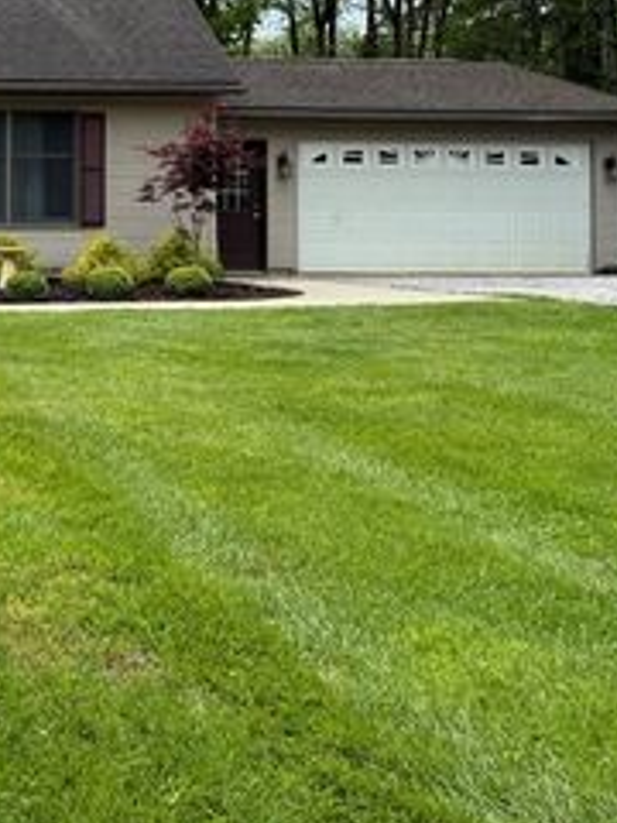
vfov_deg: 37.2
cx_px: -178
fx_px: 1188
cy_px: 197
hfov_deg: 25.3
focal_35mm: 50
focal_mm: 6.76
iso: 100
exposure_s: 1/1949
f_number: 1.78
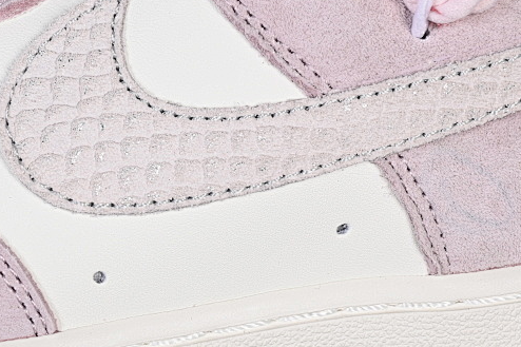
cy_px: 153
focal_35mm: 164
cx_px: 155
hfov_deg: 12.5
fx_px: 2373
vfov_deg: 8.4
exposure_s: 1/80
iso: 160
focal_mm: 50
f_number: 7.1
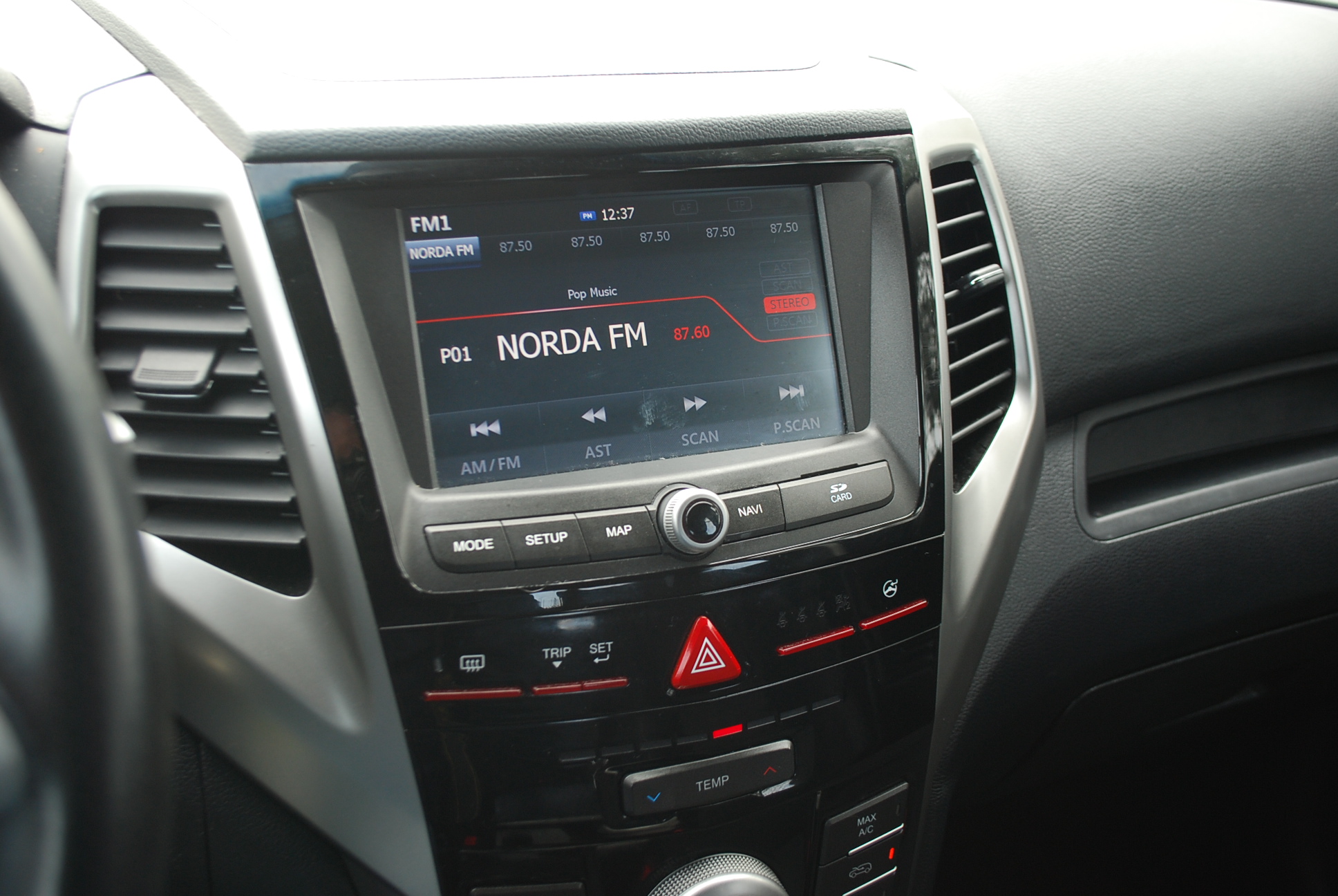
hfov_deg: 53.1
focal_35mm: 36
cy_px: 448
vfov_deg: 37.0
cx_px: 669
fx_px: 1340
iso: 250
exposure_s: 1/60
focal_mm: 24
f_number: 4.2
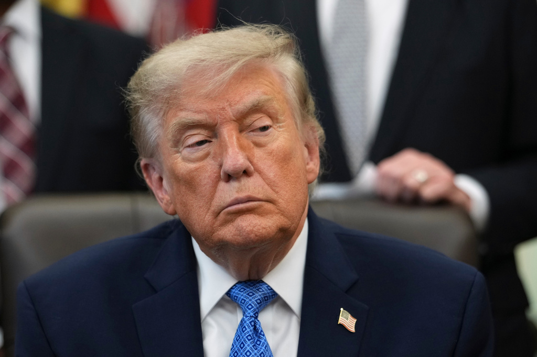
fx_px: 2550
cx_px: 268
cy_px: 178
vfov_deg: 8.0
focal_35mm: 171
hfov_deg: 12.0
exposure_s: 1/500
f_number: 2
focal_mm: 114
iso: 2000
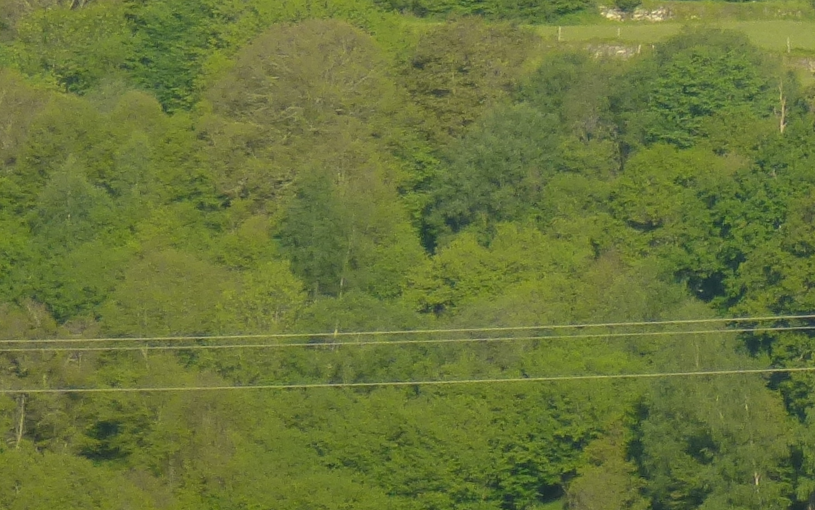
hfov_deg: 3.1
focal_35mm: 682
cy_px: -379
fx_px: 15148
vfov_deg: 1.9
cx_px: 1219
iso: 160
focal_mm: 38.3
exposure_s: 1/320
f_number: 5.5
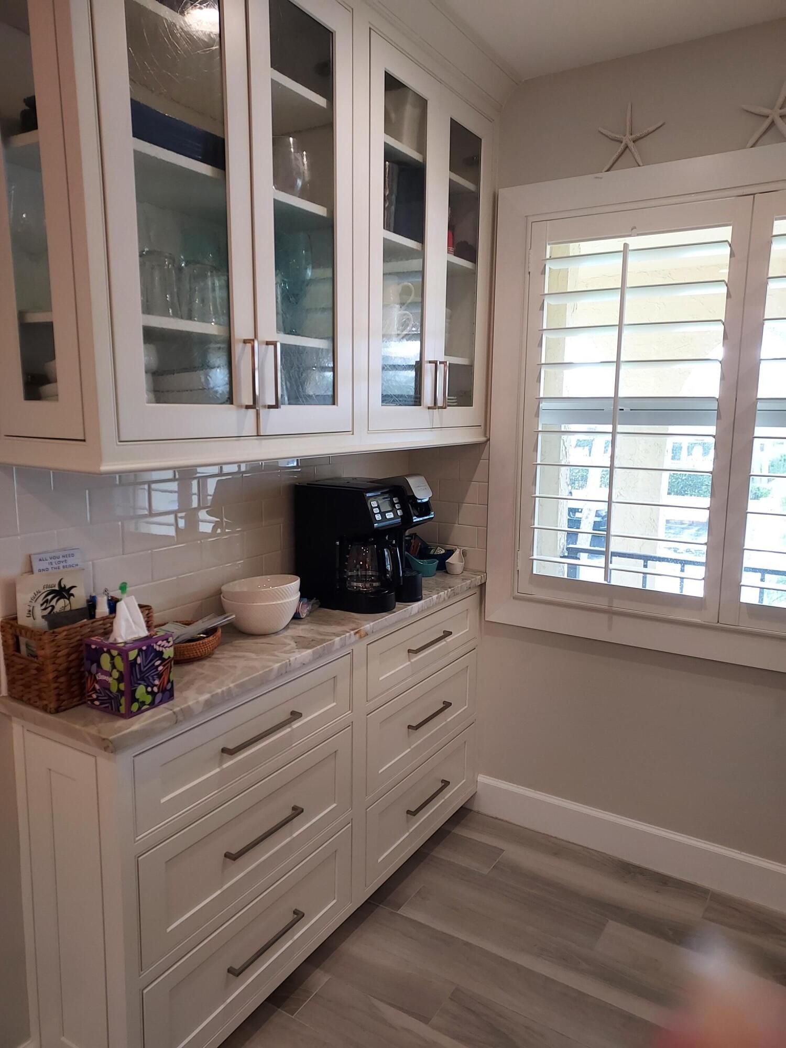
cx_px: 393
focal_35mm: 24
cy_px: 524
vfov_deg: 71.6
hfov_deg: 56.8
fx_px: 727
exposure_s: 1/60
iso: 250
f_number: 1.8
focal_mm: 4.6
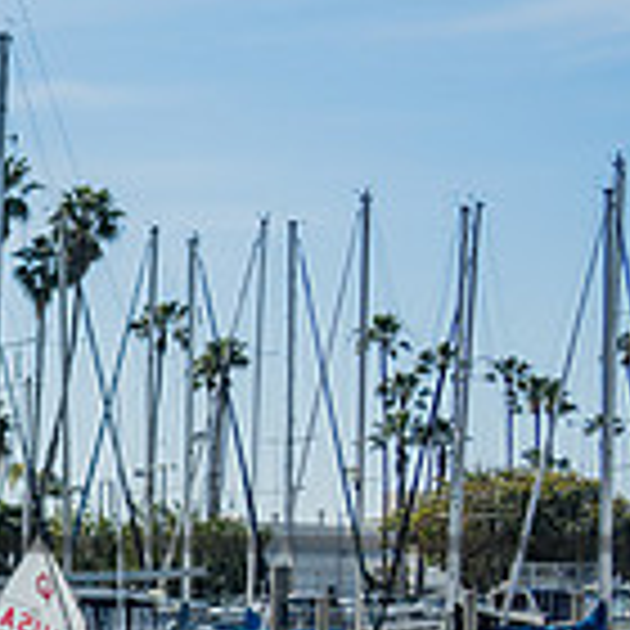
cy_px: 775
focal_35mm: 164
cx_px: -855
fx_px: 3377
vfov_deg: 10.5
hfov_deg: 9.5
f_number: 5
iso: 100
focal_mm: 40
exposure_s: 1/400
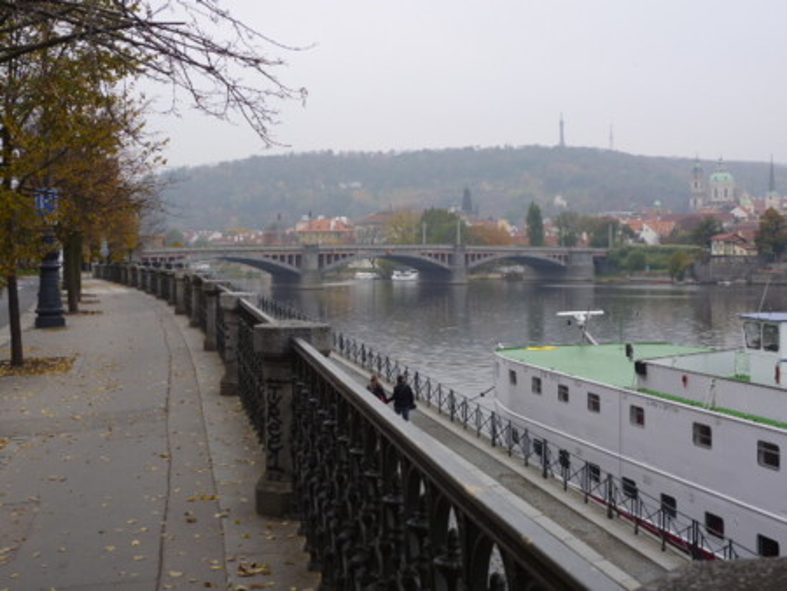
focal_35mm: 53
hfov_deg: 36.2
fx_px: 1206
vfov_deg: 27.5
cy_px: 296
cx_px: 394
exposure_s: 1/50
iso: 80
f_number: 4.2
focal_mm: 9.5
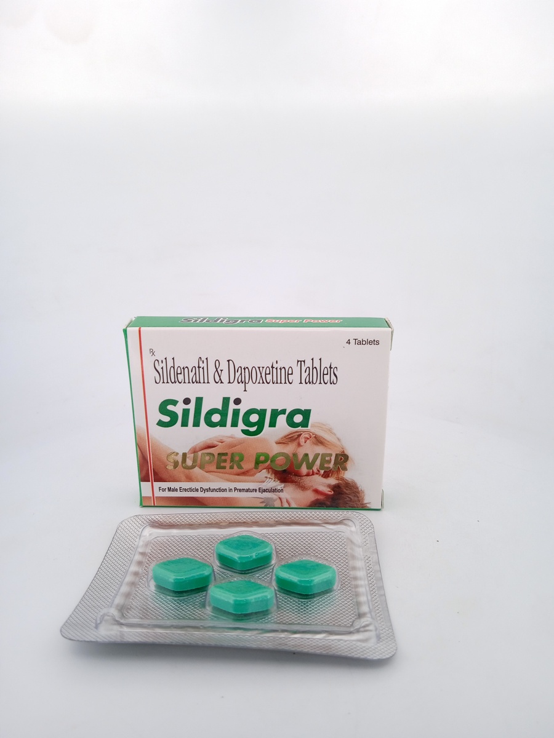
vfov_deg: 63.4
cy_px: 369
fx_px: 597
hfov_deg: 49.7
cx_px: 277
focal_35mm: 28
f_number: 2.2
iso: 114
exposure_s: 1/112
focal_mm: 3.43
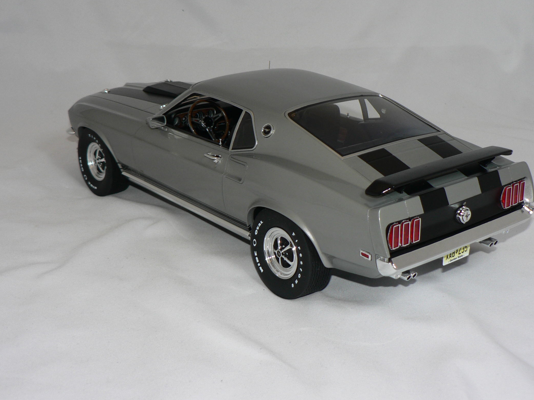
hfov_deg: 36.2
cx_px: 279
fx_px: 818
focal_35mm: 53
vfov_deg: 27.5
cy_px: 166
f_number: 2.8
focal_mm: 7.1
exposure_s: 1/60
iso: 80
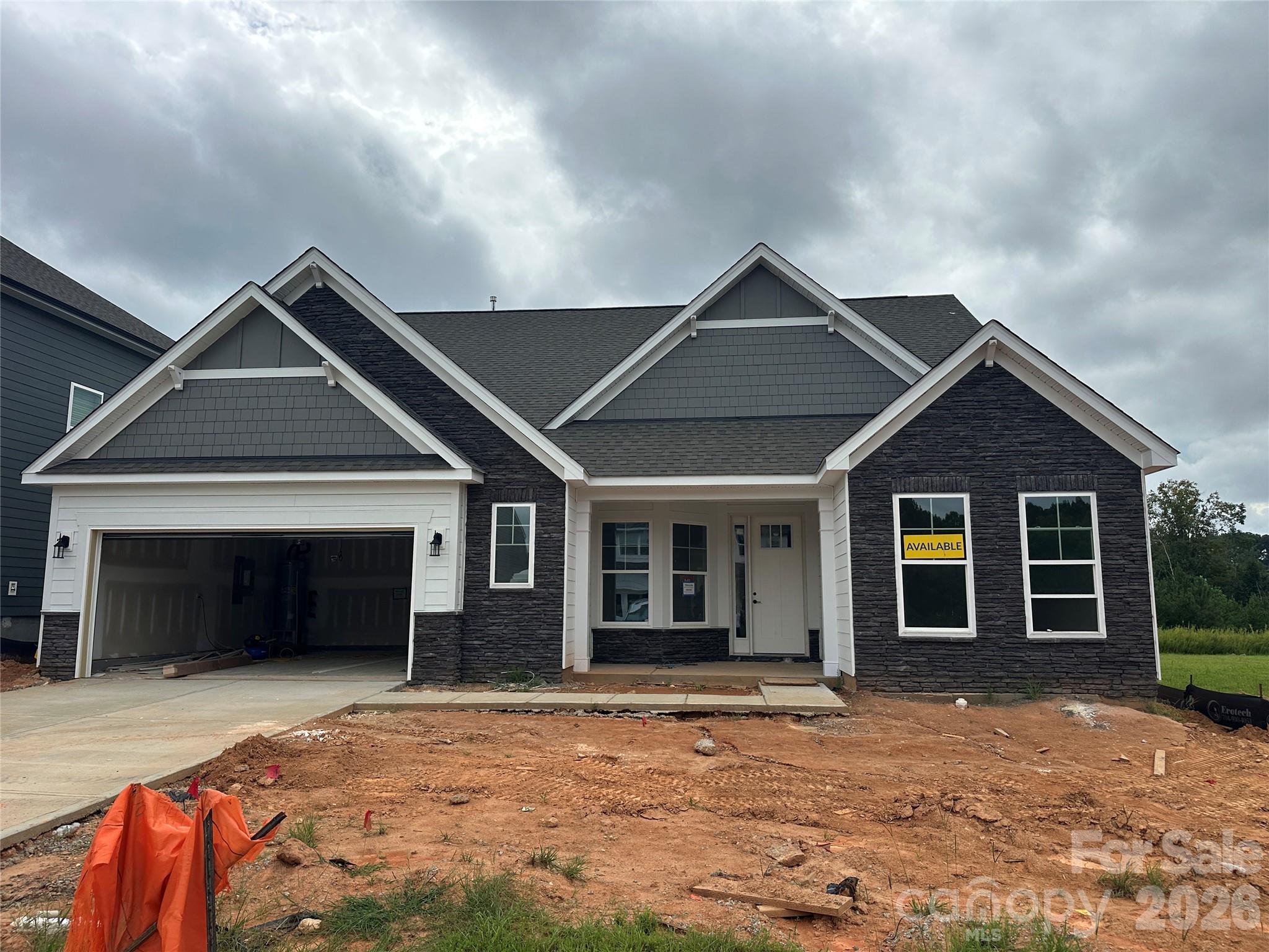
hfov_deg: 71.6
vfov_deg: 56.8
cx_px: 634
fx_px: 880
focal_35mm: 24
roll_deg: -0.1
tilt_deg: +8.1
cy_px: 476
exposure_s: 1/5848
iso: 80
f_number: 1.78
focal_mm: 6.86
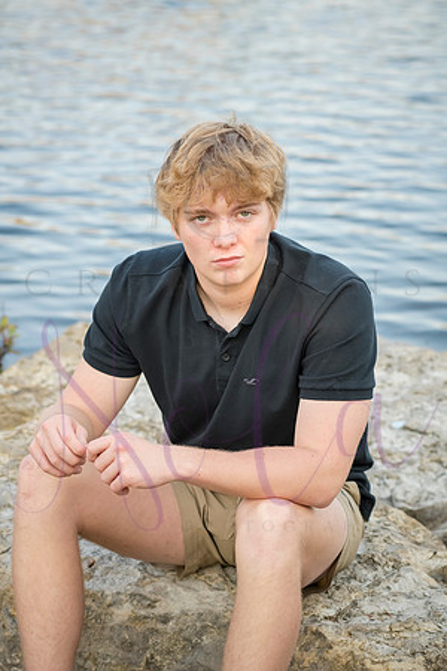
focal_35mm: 92
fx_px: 1713
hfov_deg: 14.9
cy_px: 336
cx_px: 224
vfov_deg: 22.1
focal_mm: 92
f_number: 6.3
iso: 800
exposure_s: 1/640
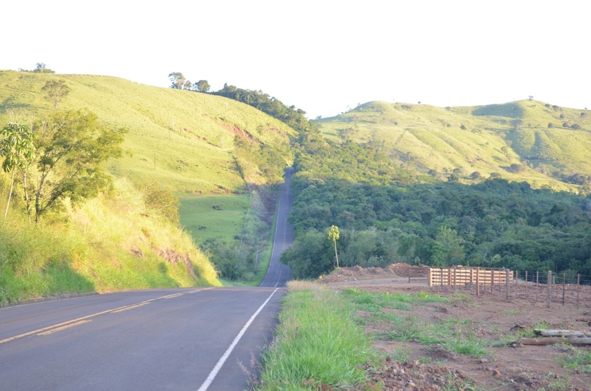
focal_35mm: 62
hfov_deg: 32.4
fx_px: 1016
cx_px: 293
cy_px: 197
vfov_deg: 21.8
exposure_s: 1/160
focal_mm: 40
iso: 500
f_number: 5.3
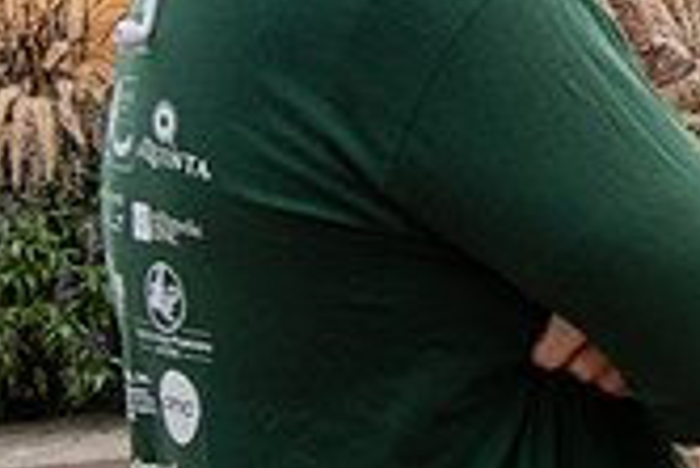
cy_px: -65
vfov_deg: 12.0
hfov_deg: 15.9
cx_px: 1202
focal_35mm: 112
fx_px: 2180
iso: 400
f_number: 5.6
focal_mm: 32
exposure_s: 1/320
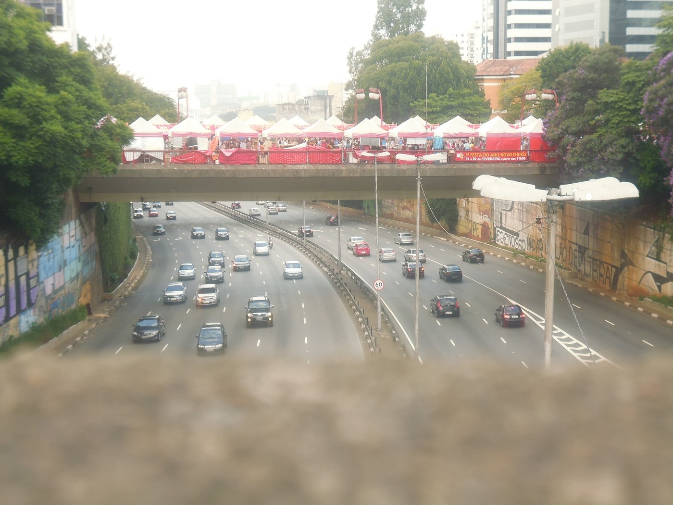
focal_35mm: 60
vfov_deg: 24.4
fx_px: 1167
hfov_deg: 32.2
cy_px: 252
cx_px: 336
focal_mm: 10.6
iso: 100
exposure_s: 1/60
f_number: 4.5
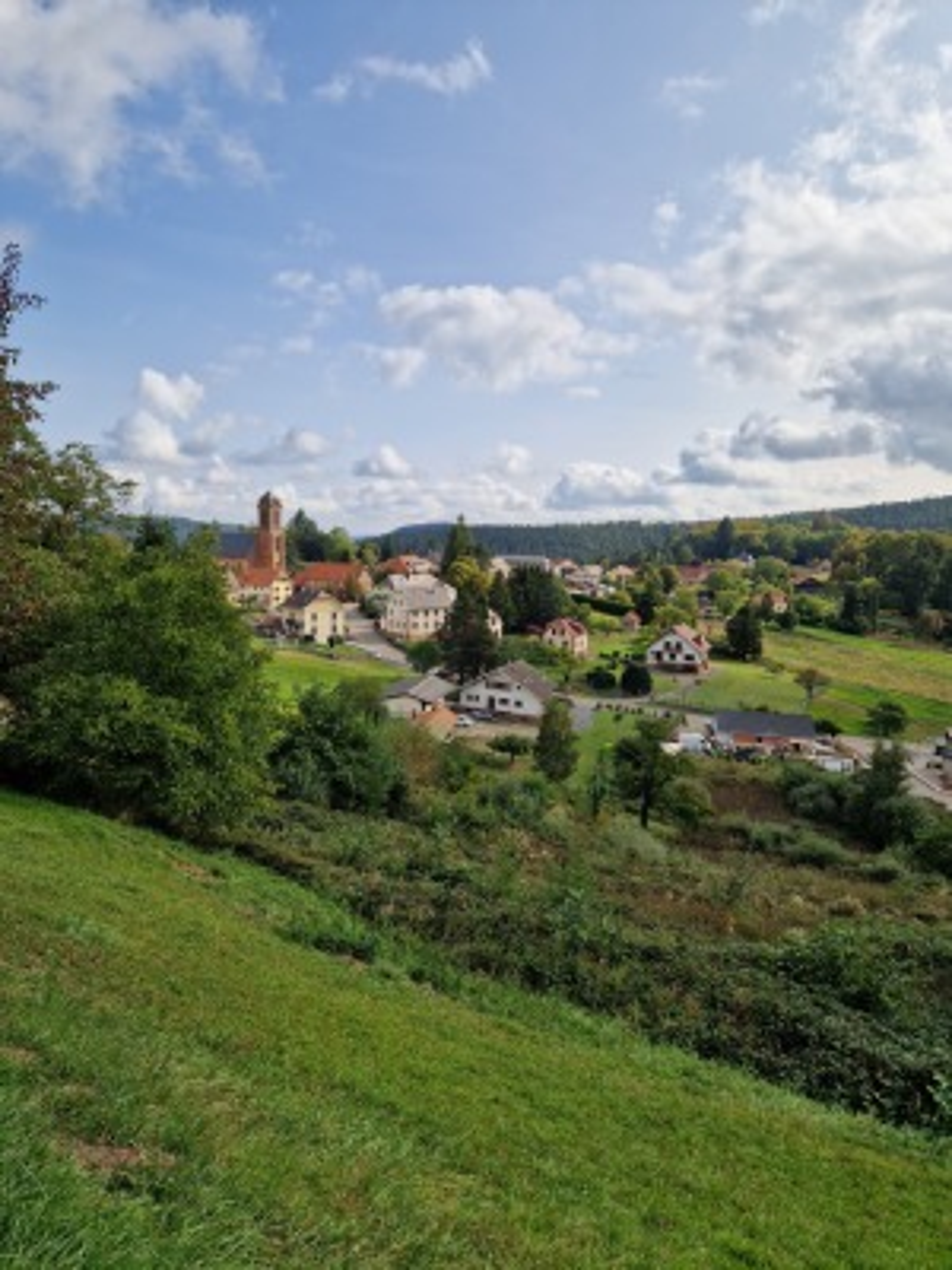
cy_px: 635
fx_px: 843
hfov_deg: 58.9
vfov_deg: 73.9
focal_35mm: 23
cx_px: 476
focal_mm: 5.4
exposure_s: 1/2376
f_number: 1.8
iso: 50
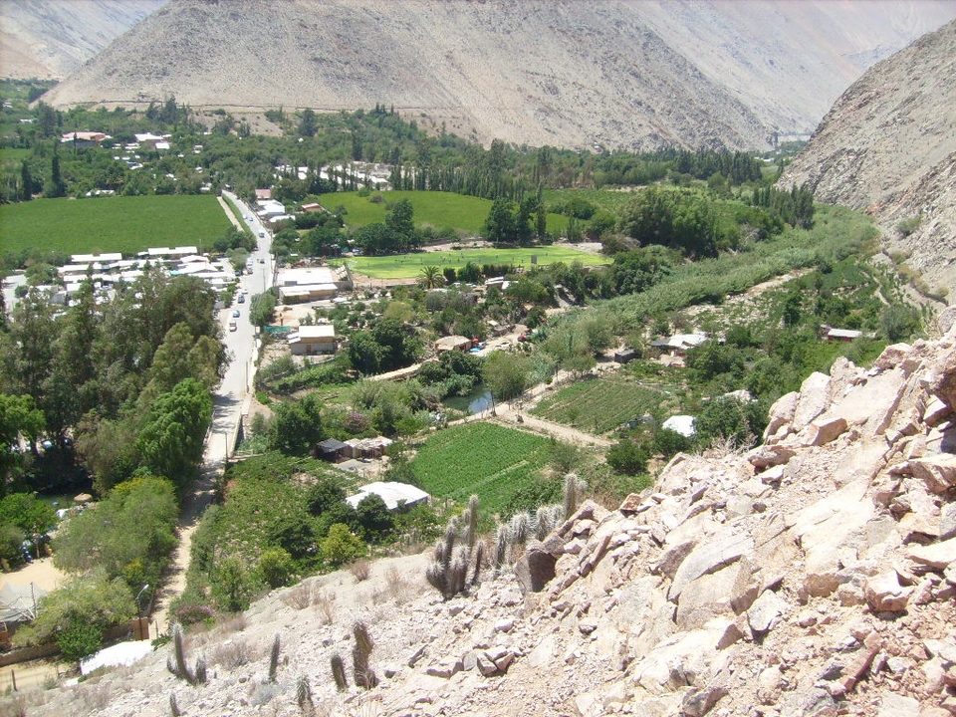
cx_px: 478
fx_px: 967
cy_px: 358
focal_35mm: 35
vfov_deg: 40.7
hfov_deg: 52.6
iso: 80
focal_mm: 5.8
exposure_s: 1/180
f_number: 7.1
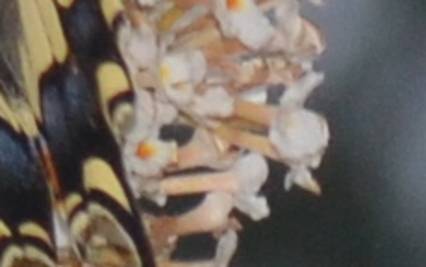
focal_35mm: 574
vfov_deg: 2.3
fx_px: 6667
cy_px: -61
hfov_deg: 3.7
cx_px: -85
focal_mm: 90
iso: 320
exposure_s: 1/125
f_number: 8
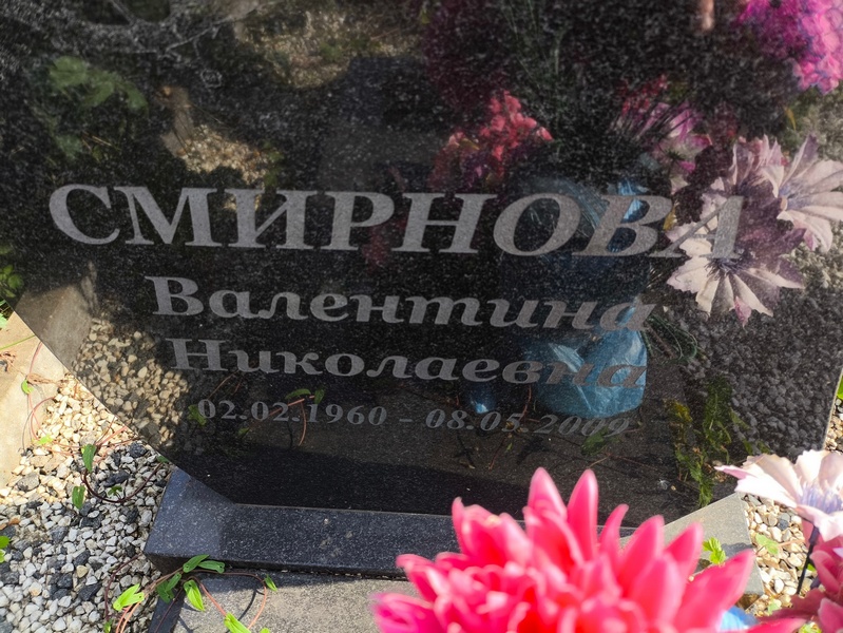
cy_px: 316
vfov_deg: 54.9
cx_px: 422
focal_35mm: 25
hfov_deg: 69.4
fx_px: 609
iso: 50
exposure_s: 1/371
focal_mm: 4.71
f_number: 1.7
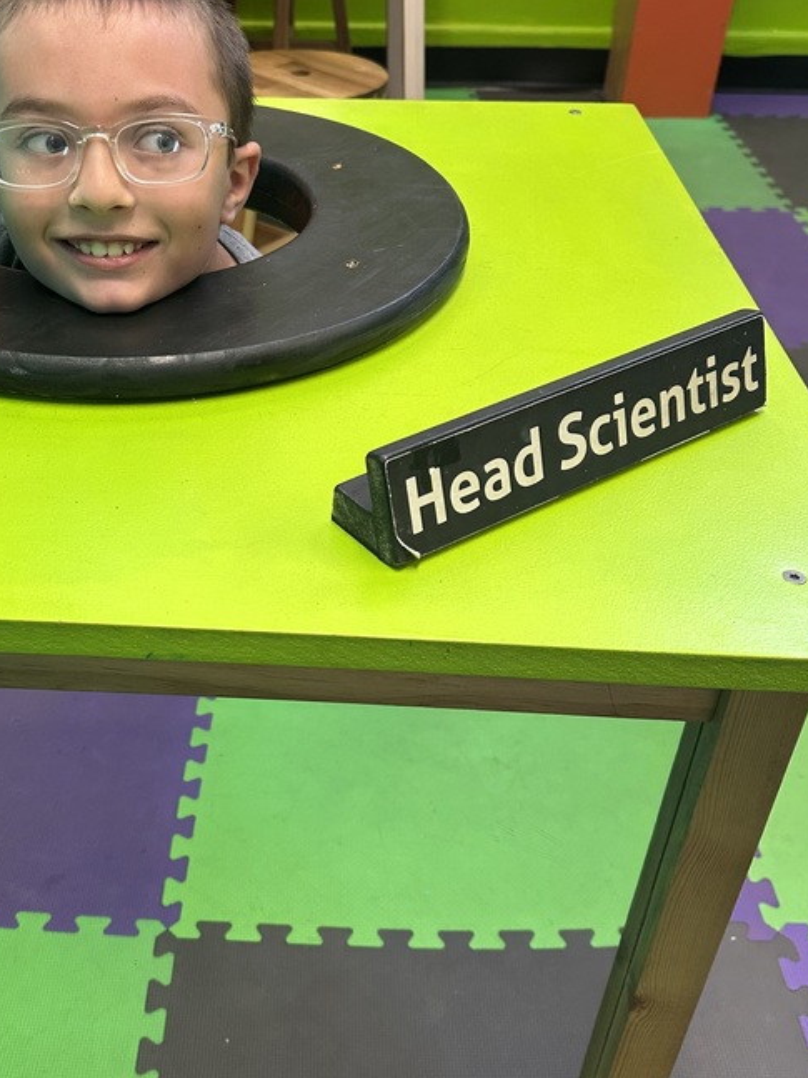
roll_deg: -1.5
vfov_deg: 49.0
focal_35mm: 38
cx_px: 245
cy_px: 505
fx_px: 1183
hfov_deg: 37.1
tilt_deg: -36.4
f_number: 1.78
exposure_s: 1/120
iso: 160
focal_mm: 6.86
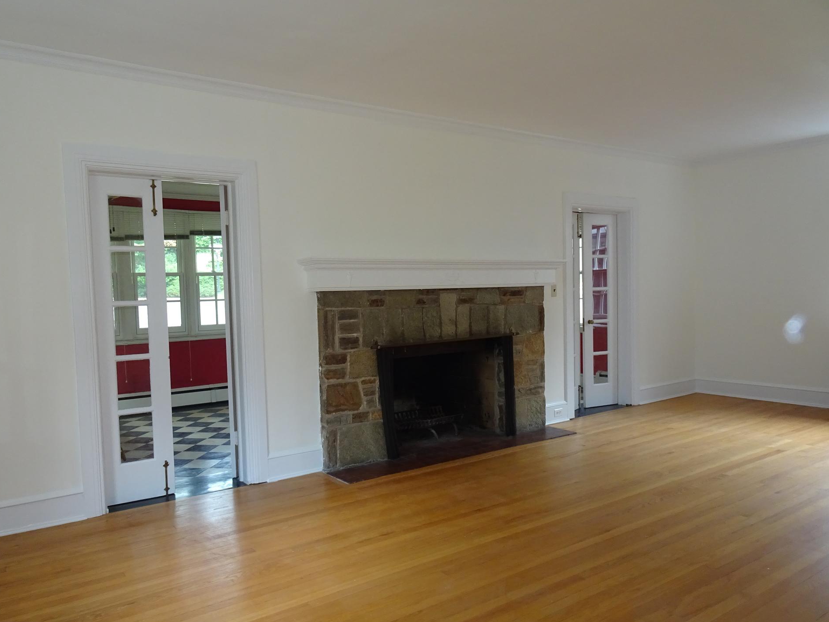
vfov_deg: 53.0
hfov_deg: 67.2
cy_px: 327
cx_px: 387
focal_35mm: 26
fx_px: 623
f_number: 3.5
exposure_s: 1/30
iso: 250
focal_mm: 4.1
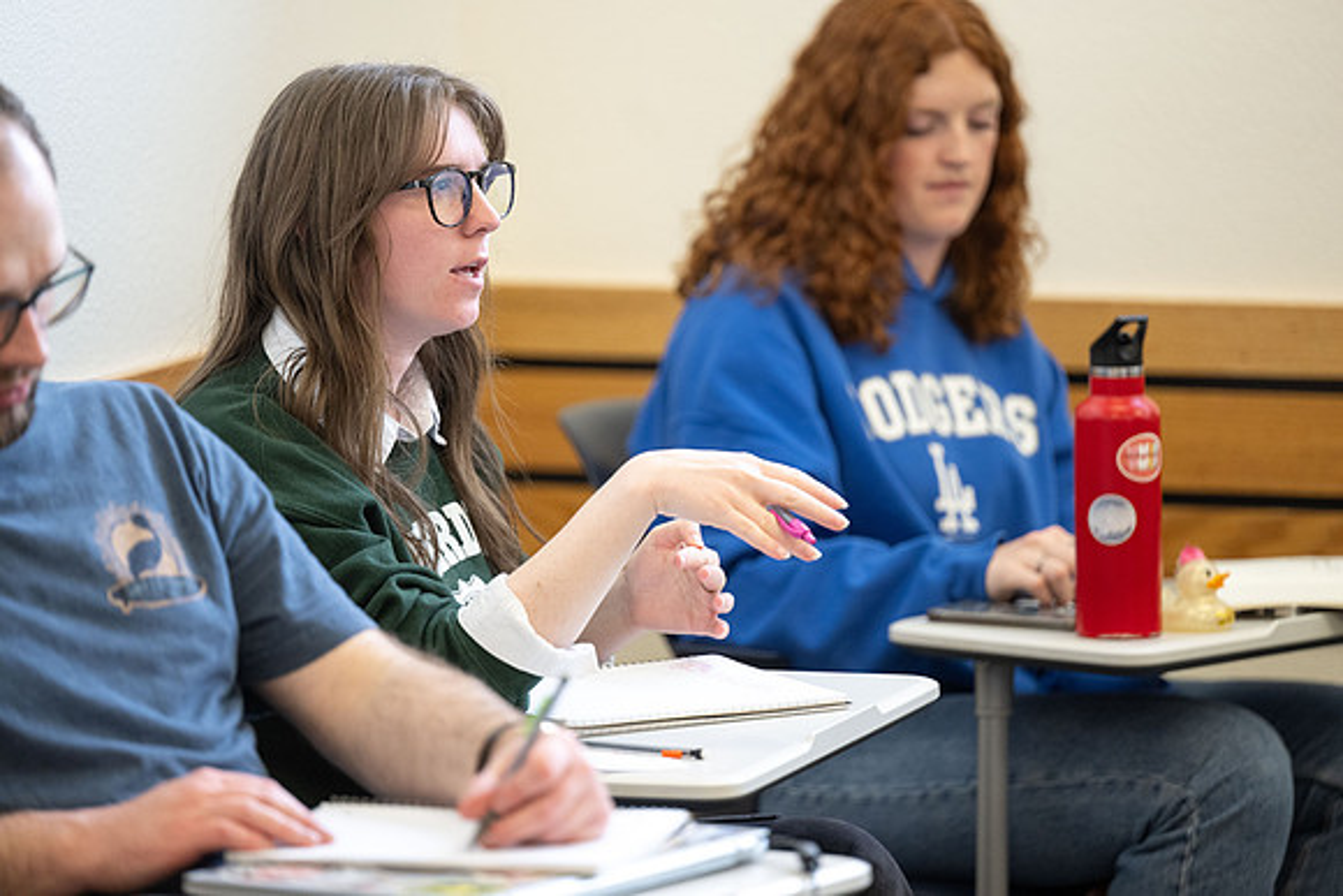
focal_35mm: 180
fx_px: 6716
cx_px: 672
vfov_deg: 7.6
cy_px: 448
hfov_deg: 11.4
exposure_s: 1/200
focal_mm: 180
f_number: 2.8
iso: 2000
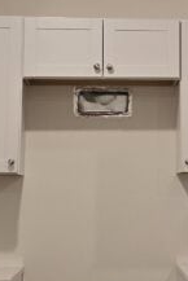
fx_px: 884
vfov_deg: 17.9
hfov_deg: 11.9
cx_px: 211
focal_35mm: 113
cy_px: 44
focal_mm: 6.3
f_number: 1.7
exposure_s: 1/120
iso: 200
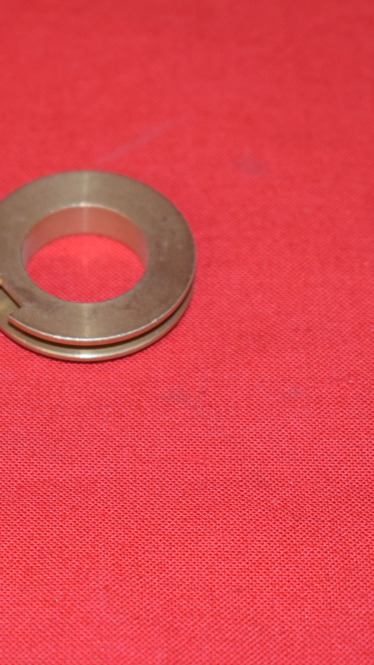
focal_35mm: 130
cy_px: 333
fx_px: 2289
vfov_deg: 16.5
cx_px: 60
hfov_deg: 9.3
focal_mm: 55
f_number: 5.6
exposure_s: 1/125
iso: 1250
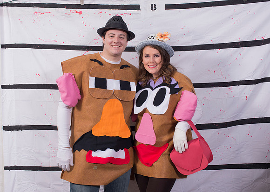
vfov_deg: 25.0
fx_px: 435
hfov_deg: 34.5
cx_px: 126
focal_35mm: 57
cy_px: 88
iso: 500
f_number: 9
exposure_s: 1/100
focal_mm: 50
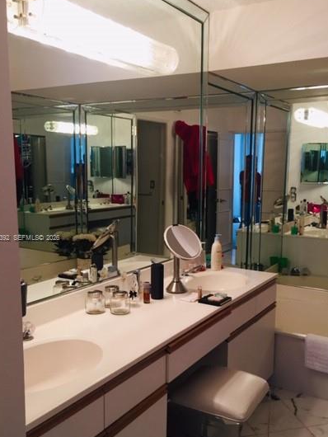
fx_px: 442
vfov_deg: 52.5
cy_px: 238
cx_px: 176
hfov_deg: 40.7
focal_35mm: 35
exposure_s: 1/30
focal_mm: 4.15
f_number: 2.2
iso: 32
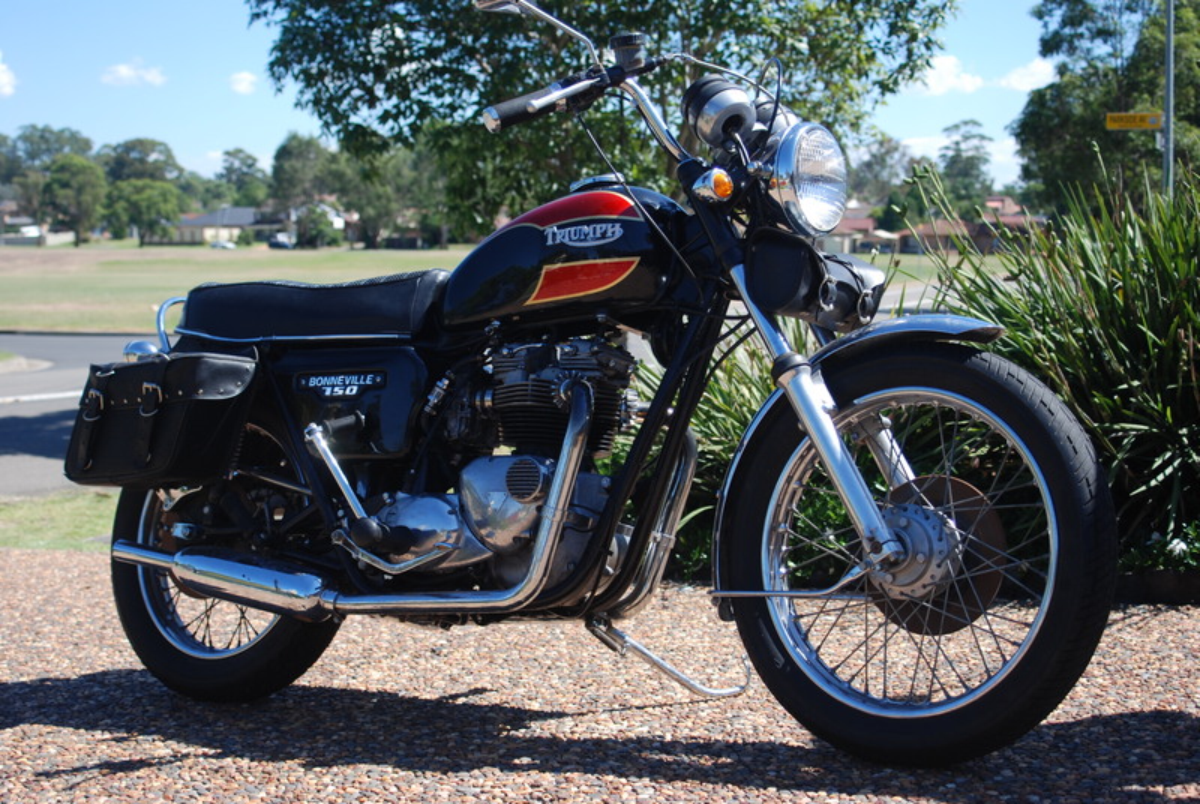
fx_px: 1753
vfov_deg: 25.8
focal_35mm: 52
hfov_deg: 37.8
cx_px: 600
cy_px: 402
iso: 140
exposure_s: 1/500
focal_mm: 35
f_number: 4
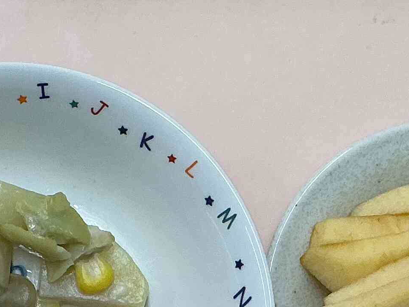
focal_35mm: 122
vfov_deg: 11.8
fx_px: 1442
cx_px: 12
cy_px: 413
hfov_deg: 15.9
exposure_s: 1/120
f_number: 1.8
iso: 50
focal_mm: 3
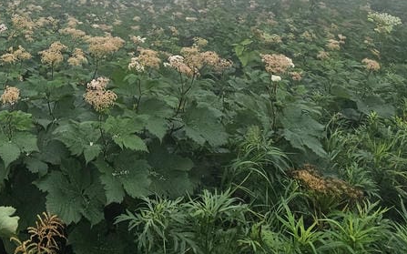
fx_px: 410
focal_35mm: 37
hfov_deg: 49.7
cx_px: 83
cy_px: -78
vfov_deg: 28.2
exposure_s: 1/1339
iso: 50
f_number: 2.2
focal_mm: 2.2
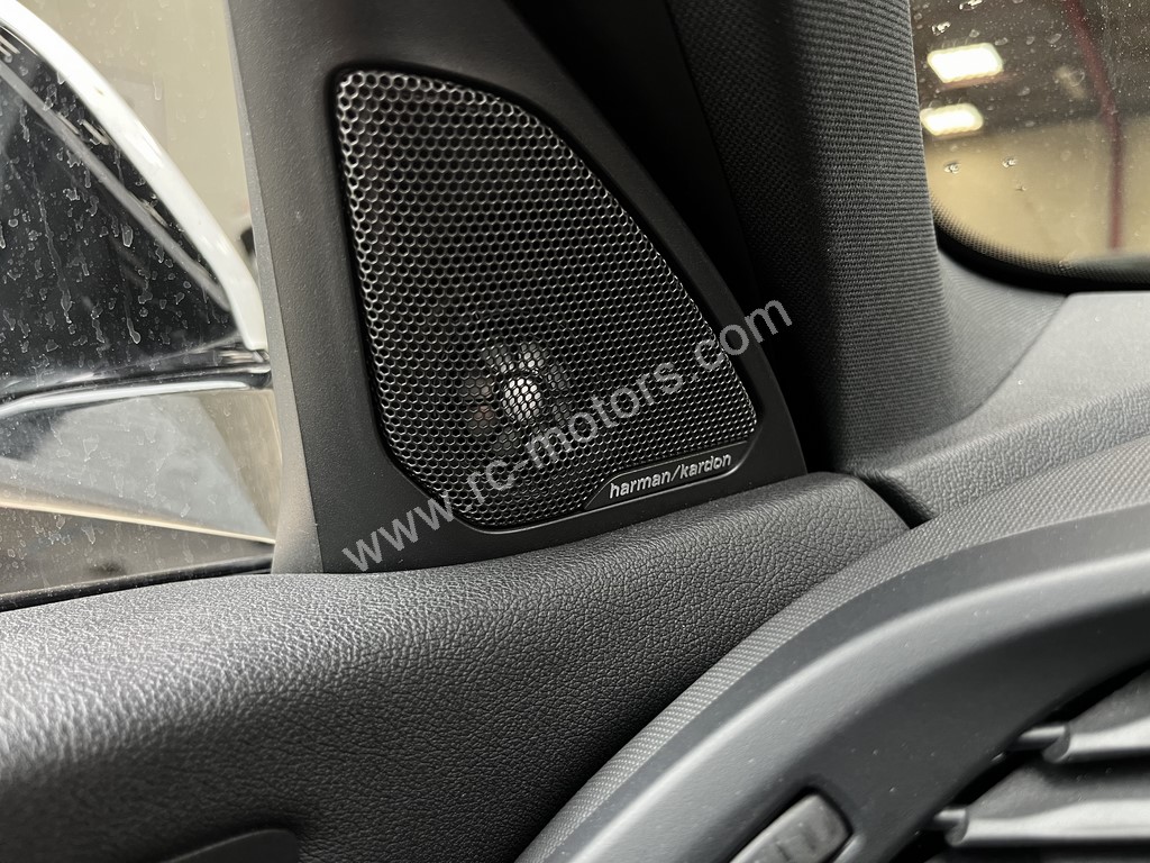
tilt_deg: -6.0
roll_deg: +0.9
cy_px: 432
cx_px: 575
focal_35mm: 26
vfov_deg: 53.1
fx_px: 864
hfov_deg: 67.3
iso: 200
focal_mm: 5.1
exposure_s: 1/60
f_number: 1.6
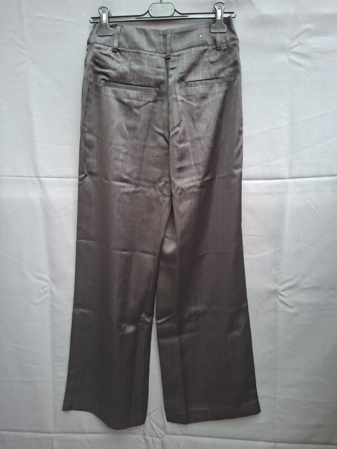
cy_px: 224
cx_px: 168
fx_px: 299
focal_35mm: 23
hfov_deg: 58.9
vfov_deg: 73.9
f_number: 1.8
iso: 320
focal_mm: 5.54
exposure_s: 1/50
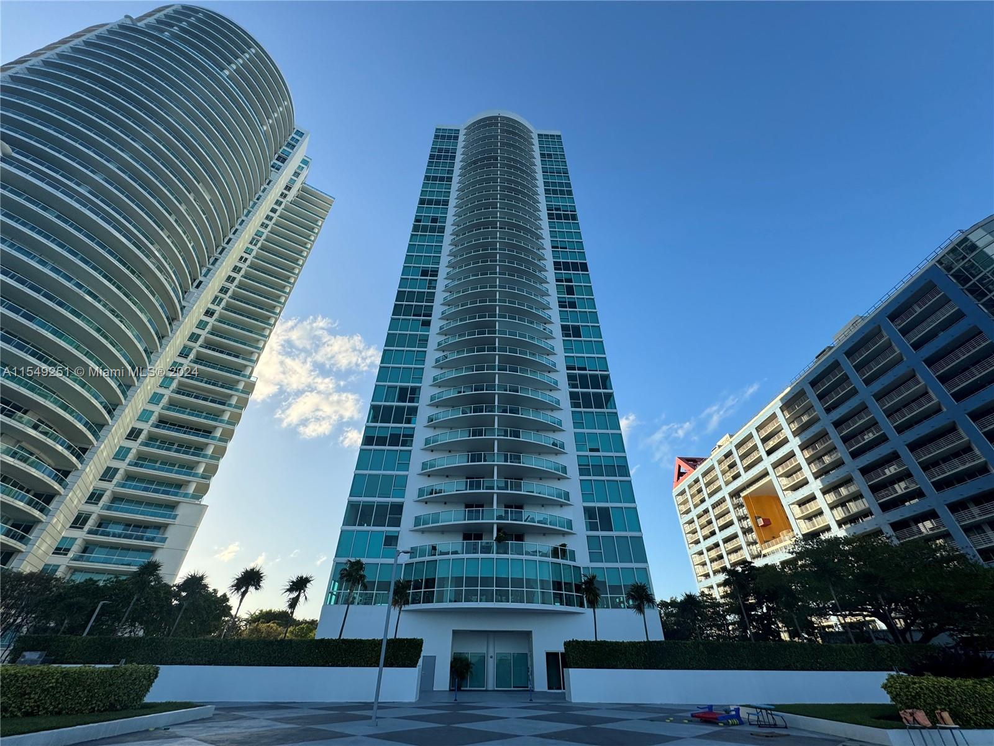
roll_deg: -0.6
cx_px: 497
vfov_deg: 85.7
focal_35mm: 14
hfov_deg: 102.1
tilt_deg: +36.0
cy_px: 373
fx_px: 402
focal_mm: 2.22
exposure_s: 1/1110
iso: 50
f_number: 2.2
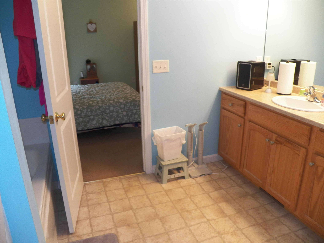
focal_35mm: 28
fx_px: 262
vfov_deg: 49.7
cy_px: 122
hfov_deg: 63.4
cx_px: 162
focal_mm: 4.9
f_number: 2.8
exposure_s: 1/30
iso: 125
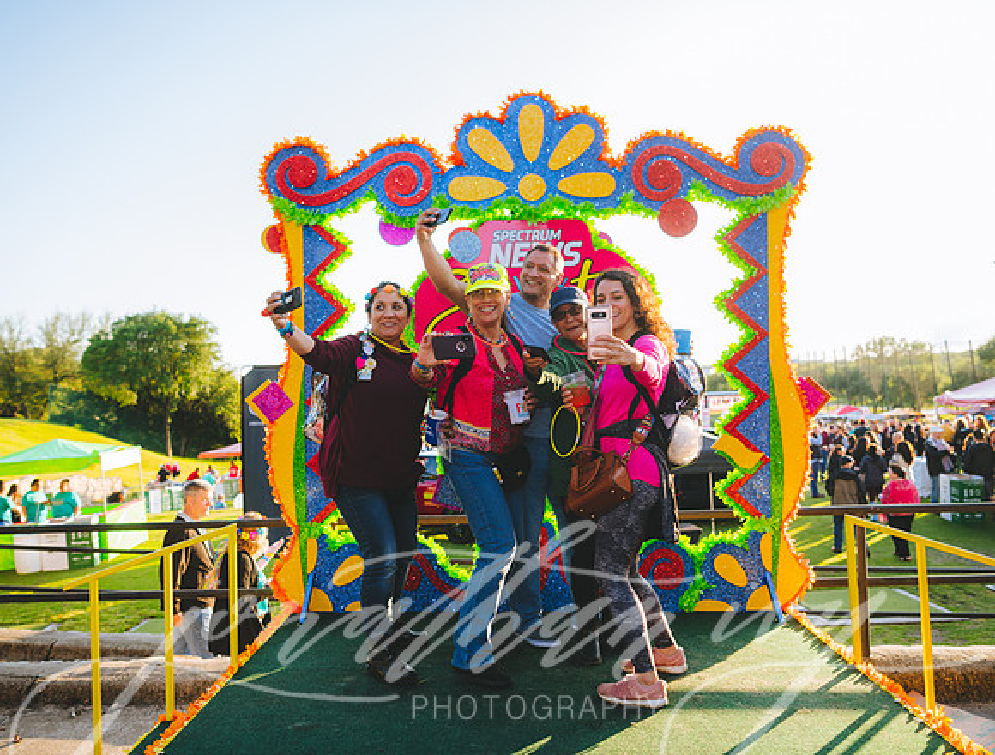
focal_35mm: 32
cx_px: 474
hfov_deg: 57.2
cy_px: 378
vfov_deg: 44.9
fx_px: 913
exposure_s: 1/160
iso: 100
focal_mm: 29
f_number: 3.5
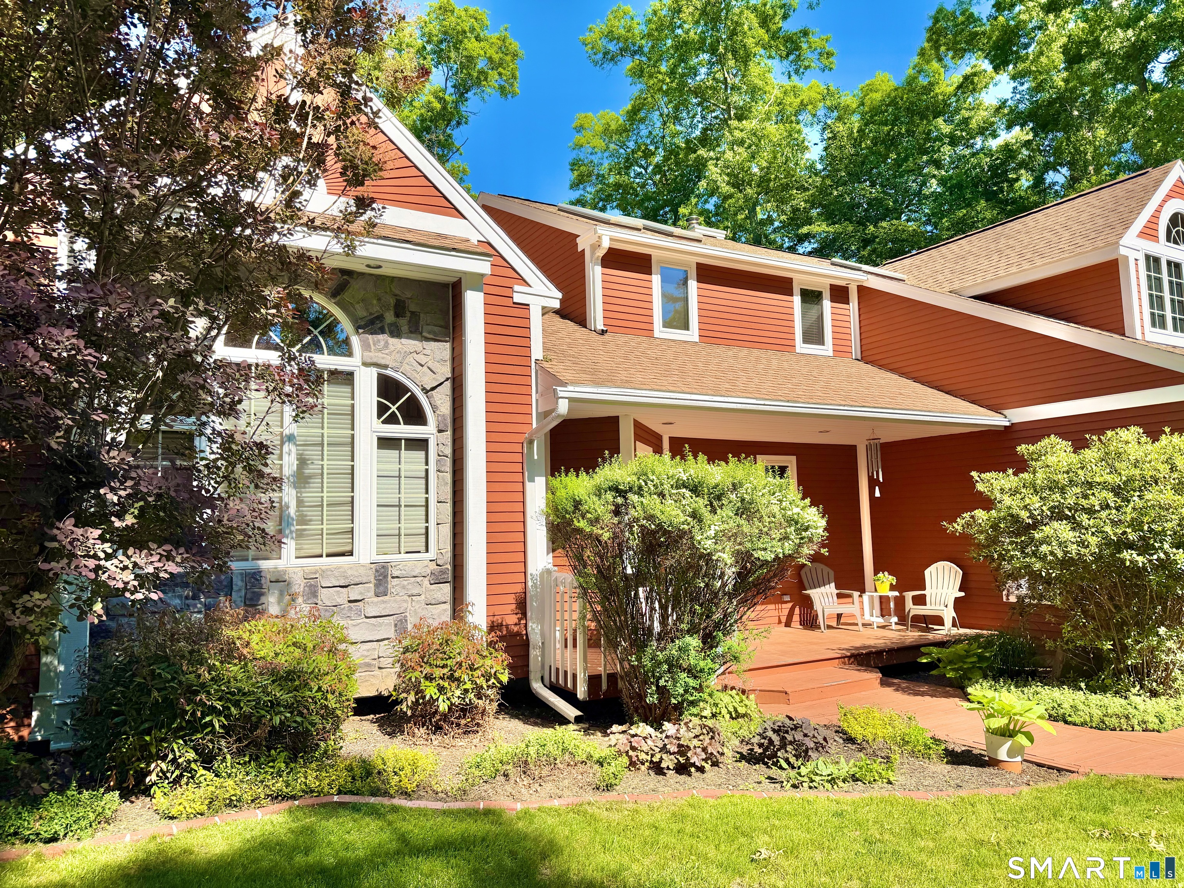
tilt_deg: +5.4
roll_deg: +1.7
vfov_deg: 56.8
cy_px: 444
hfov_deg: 71.6
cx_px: 592
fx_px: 821
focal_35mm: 24
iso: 80
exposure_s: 1/3425
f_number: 1.78
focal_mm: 6.76
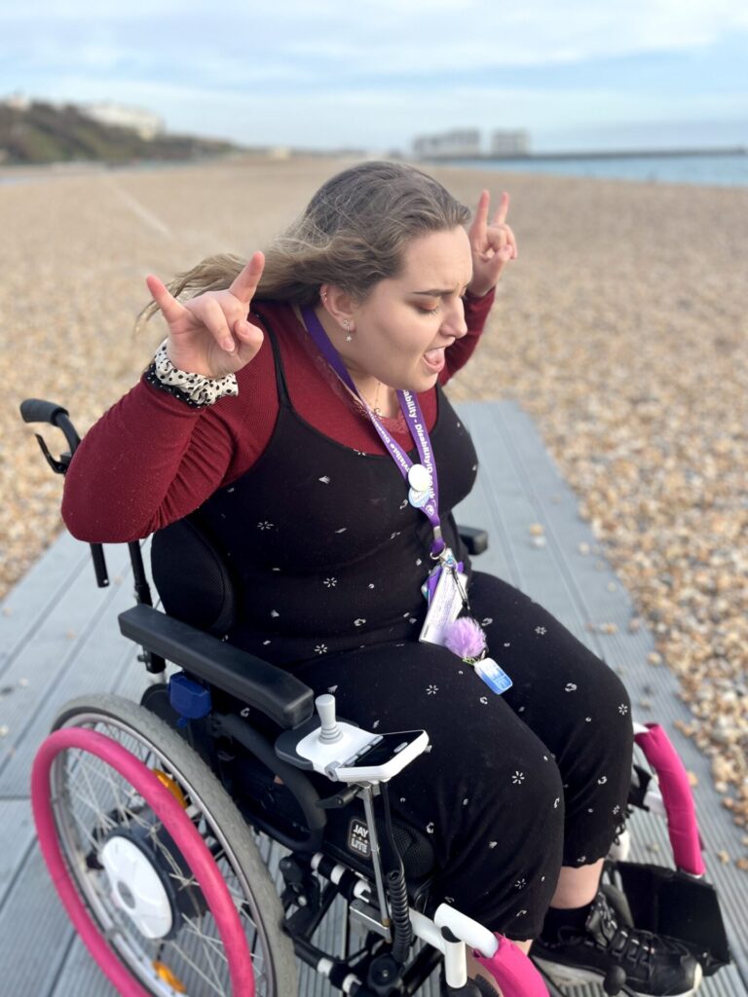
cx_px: 374
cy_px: 498
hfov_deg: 53.1
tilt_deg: -23.3
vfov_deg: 67.3
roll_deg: +2.5
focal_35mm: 26
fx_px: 749
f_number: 1.6
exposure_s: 1/1056
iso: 50
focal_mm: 5.1
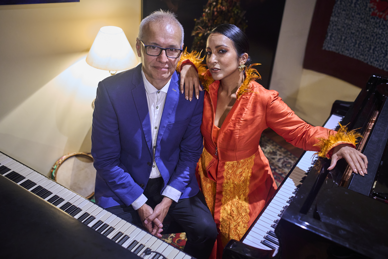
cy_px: 130
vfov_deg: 37.9
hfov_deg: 54.4
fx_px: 377
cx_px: 194
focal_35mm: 35
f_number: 2.2
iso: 4000
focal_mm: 35
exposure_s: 1/125
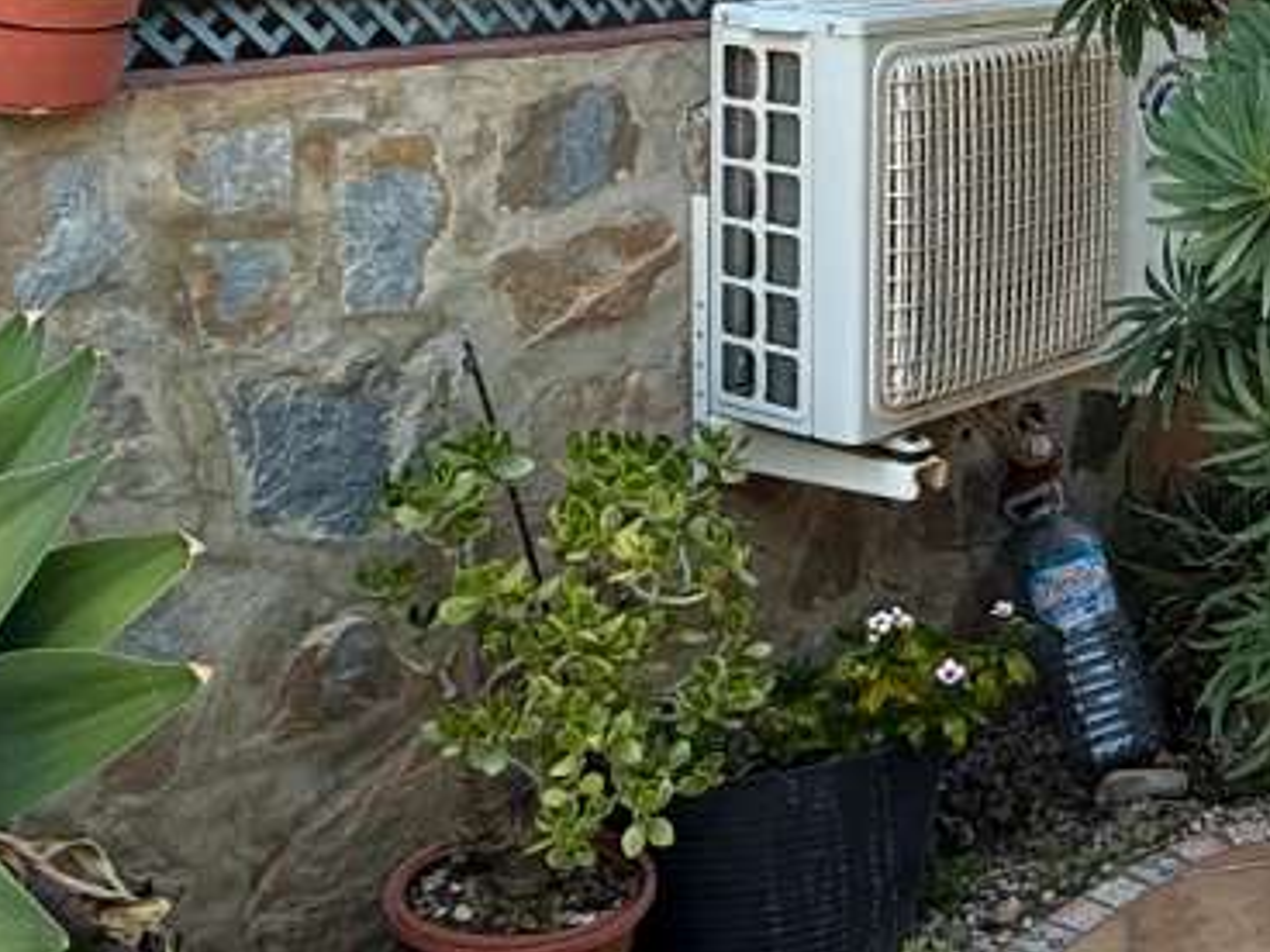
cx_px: 1443
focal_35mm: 57
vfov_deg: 24.3
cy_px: -29
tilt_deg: -3.7
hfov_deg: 29.9
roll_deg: -1.0
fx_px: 2091
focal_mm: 2.22
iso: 64
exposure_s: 1/187
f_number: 2.2
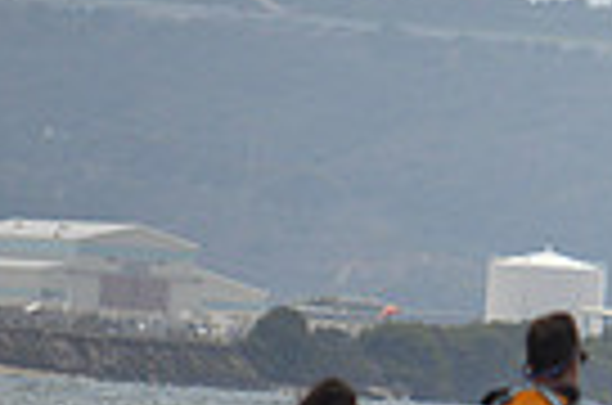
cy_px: 40
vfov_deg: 1.2
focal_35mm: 1121
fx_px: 19015
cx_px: 1116
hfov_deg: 1.8
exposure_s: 1/2000
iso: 280
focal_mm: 175
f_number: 5.6
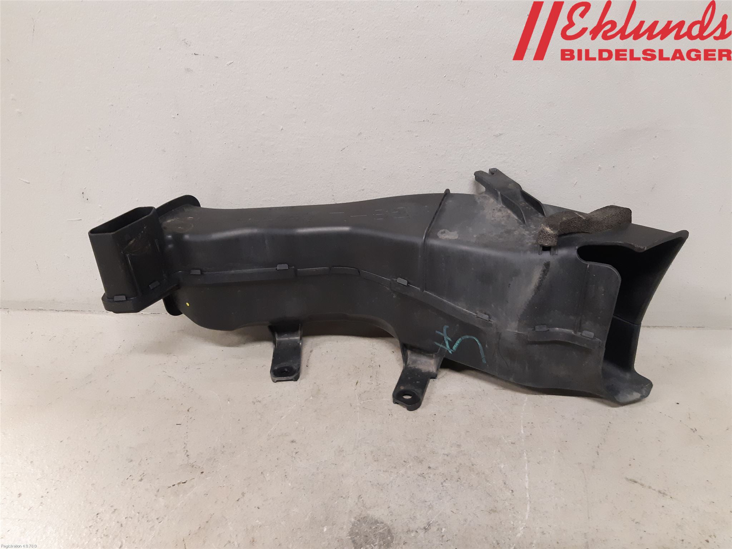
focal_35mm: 26
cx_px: 366
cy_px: 274
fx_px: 550
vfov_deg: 53.1
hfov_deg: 67.3
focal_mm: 3.93
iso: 250
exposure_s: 1/50
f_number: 1.7
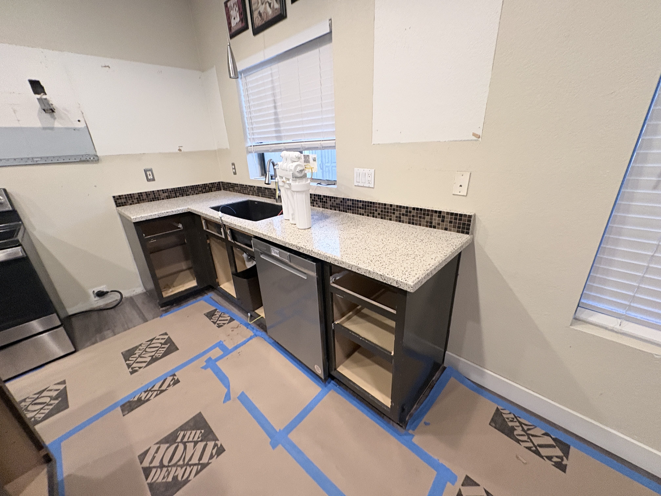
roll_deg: +3.8
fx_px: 267
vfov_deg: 85.7
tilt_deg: -18.3
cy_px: 248
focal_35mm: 14
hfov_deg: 102.1
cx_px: 330
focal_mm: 2.22
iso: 400
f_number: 2.2
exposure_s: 1/60
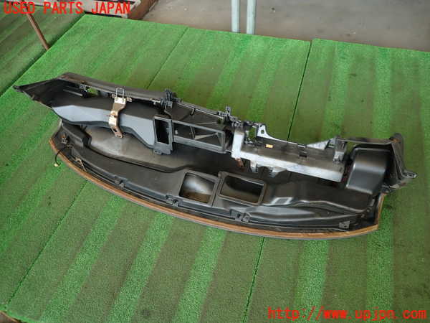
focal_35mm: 25
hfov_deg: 69.4
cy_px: 162
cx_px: 215
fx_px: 311
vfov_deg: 54.9
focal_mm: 4.5
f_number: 2
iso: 125
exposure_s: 1/60
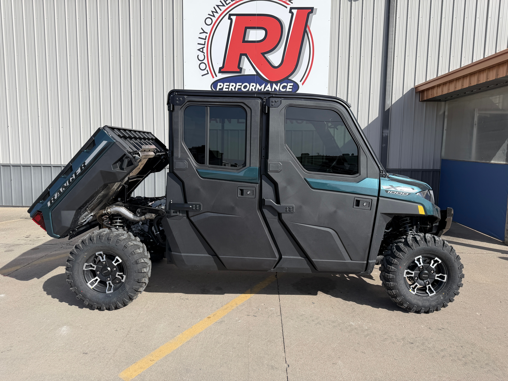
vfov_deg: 56.8
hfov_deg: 71.6
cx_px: 254
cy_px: 190
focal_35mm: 24
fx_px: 352
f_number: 1.78
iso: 80
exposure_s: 1/3759
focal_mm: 6.76
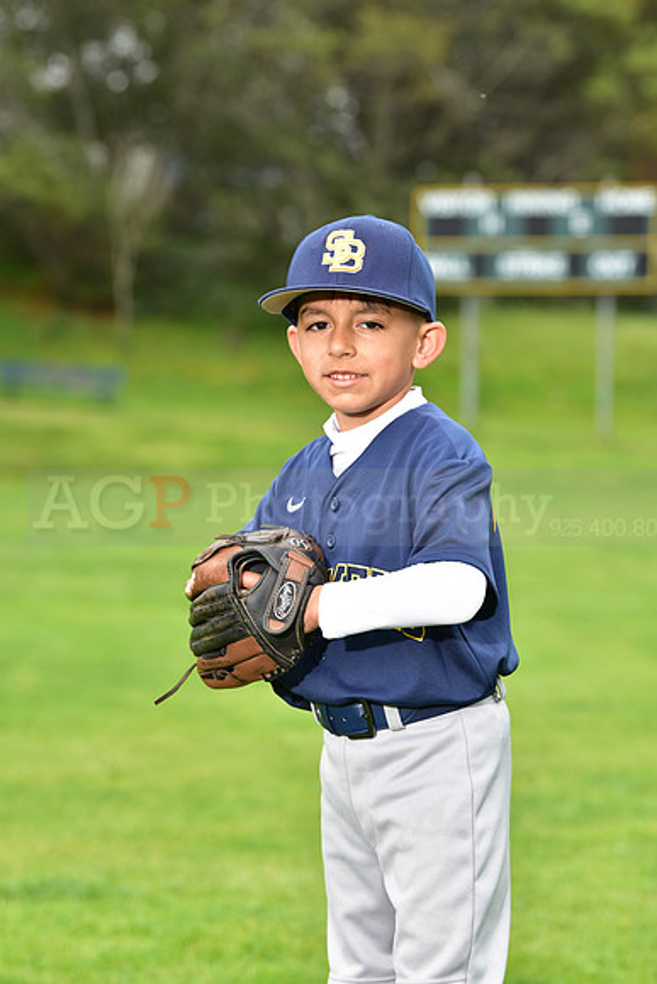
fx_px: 3693
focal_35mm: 135
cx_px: 328
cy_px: 492
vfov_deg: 15.2
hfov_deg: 10.2
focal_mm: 135
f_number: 5.6
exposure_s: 1/250
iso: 400
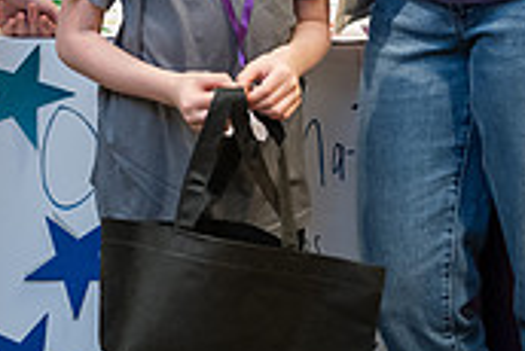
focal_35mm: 162
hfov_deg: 12.5
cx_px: -9
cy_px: -139
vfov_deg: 8.3
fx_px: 2364
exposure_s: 1/200
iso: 1250
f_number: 3.2
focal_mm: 48
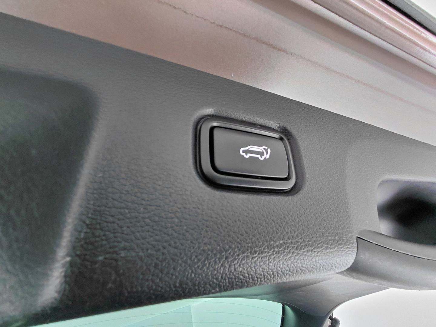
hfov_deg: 94.5
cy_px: 164
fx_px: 202
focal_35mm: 16
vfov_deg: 78.1
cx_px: 218
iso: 320
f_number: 2.2
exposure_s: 1/33.3
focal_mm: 1.64
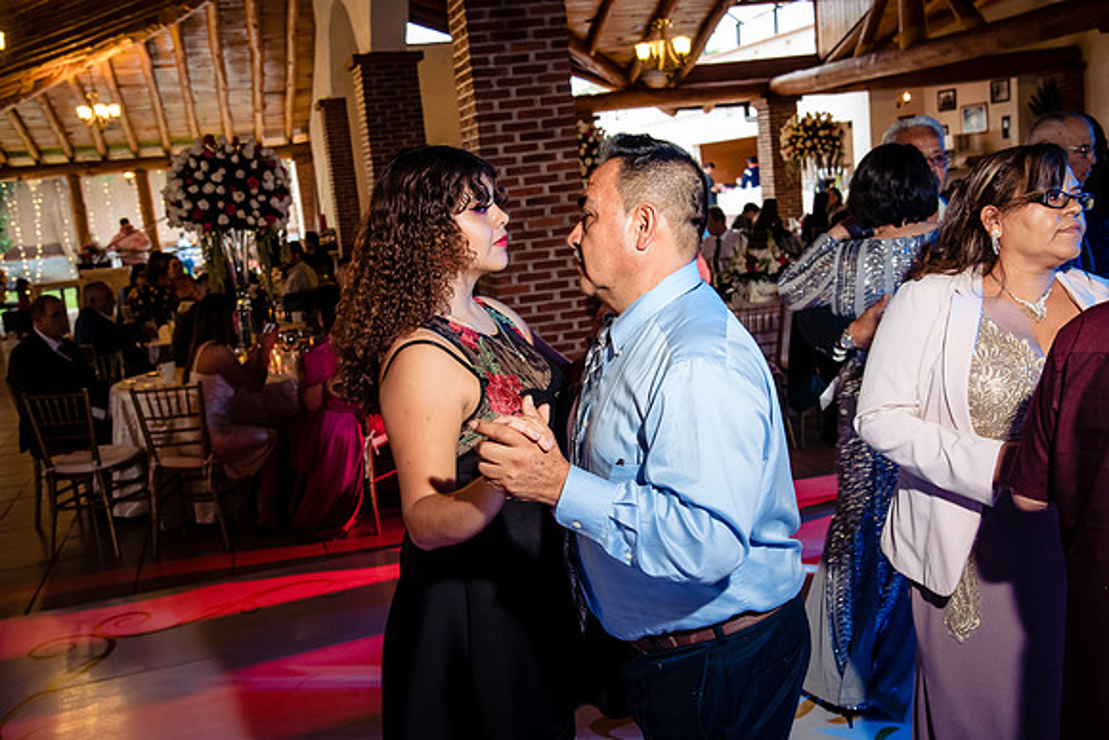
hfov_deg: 50.7
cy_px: 370
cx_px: 554
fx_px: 1171
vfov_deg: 35.1
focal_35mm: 38
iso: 2000
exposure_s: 1/60
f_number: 7.1
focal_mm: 38
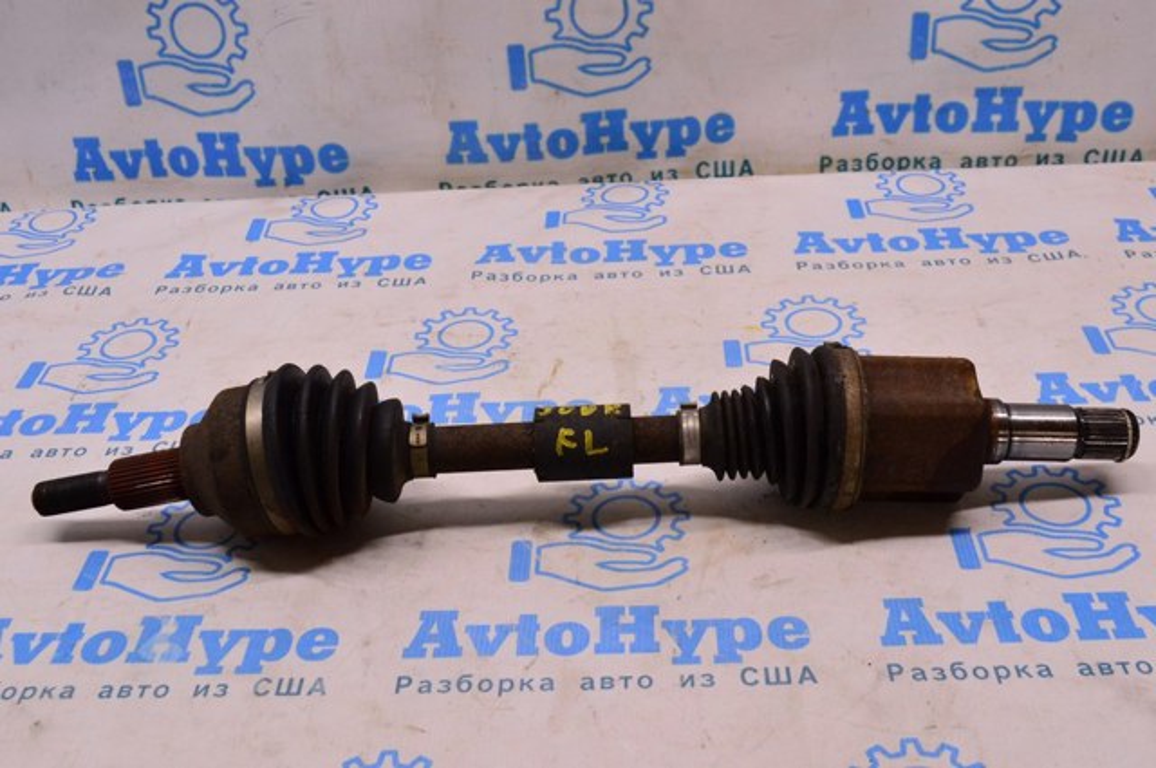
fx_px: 1347
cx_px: 578
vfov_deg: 31.8
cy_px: 384
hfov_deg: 46.5
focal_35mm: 42
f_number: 8
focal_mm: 28
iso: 1600
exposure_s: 1/125
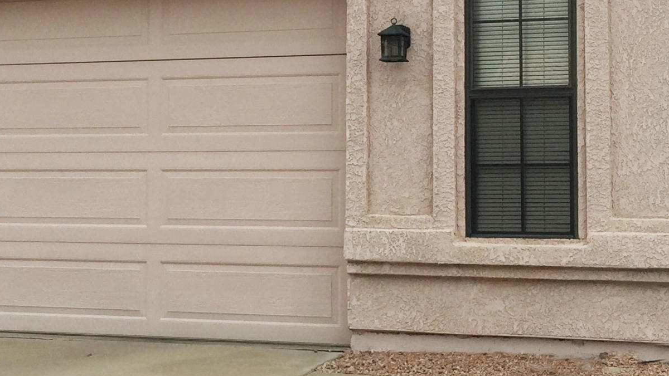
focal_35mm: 79
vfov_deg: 15.3
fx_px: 1401
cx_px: 279
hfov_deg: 26.8
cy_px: 145
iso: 32
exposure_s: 1/638
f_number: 2.2
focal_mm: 4.15
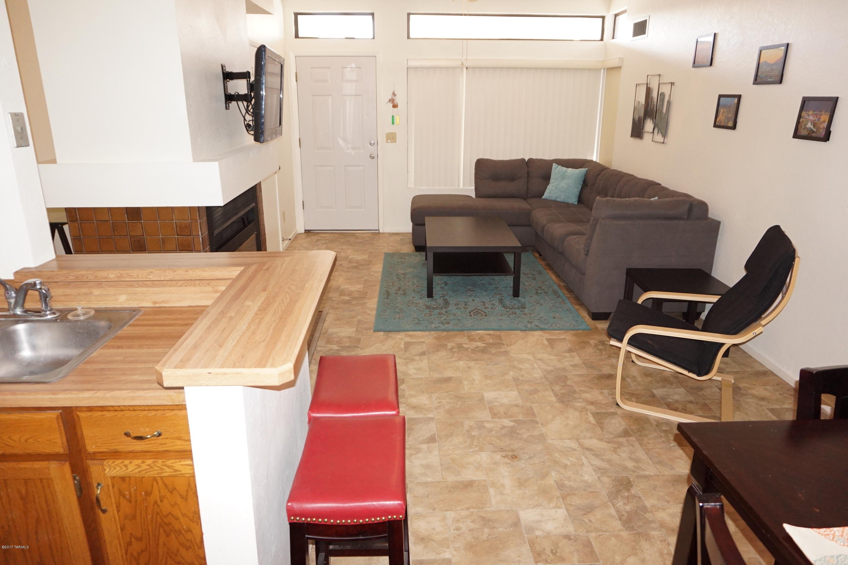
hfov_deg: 73.7
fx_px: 565
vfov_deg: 53.1
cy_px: 282
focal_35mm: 24
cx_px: 424
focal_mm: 16
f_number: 4
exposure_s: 1/160
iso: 1250
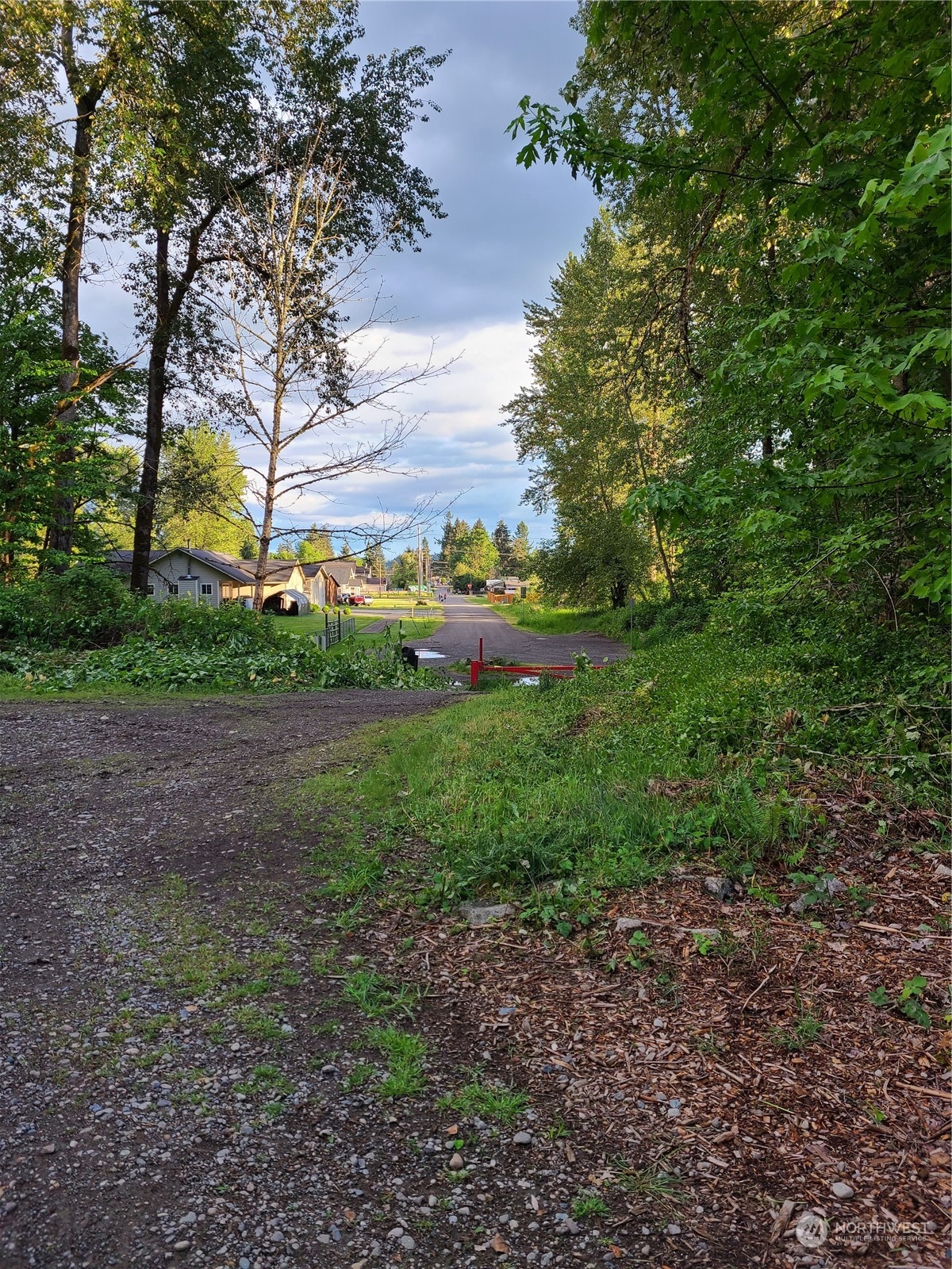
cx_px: 476
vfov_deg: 67.3
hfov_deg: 53.1
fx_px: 953
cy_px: 634
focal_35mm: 26
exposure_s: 1/236
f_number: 1.8
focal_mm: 5.4
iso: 40
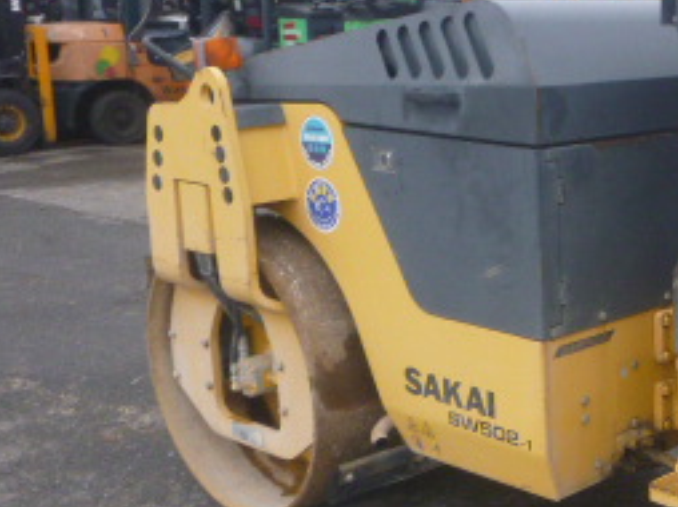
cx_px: 787
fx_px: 1233
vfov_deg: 23.2
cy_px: 280
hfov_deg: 27.5
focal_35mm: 63
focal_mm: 4.5
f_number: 3.9
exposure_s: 1/60
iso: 160
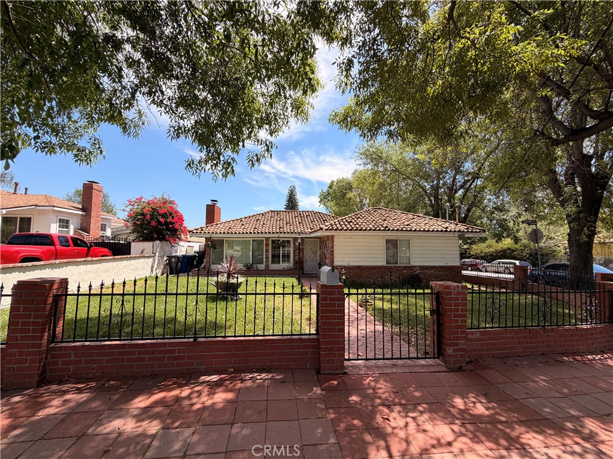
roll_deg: -0.1
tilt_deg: +3.9
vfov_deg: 85.7
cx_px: 306
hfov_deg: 102.1
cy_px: 230
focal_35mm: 14
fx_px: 248
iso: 40
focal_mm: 2.22
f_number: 2.2
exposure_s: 1/770
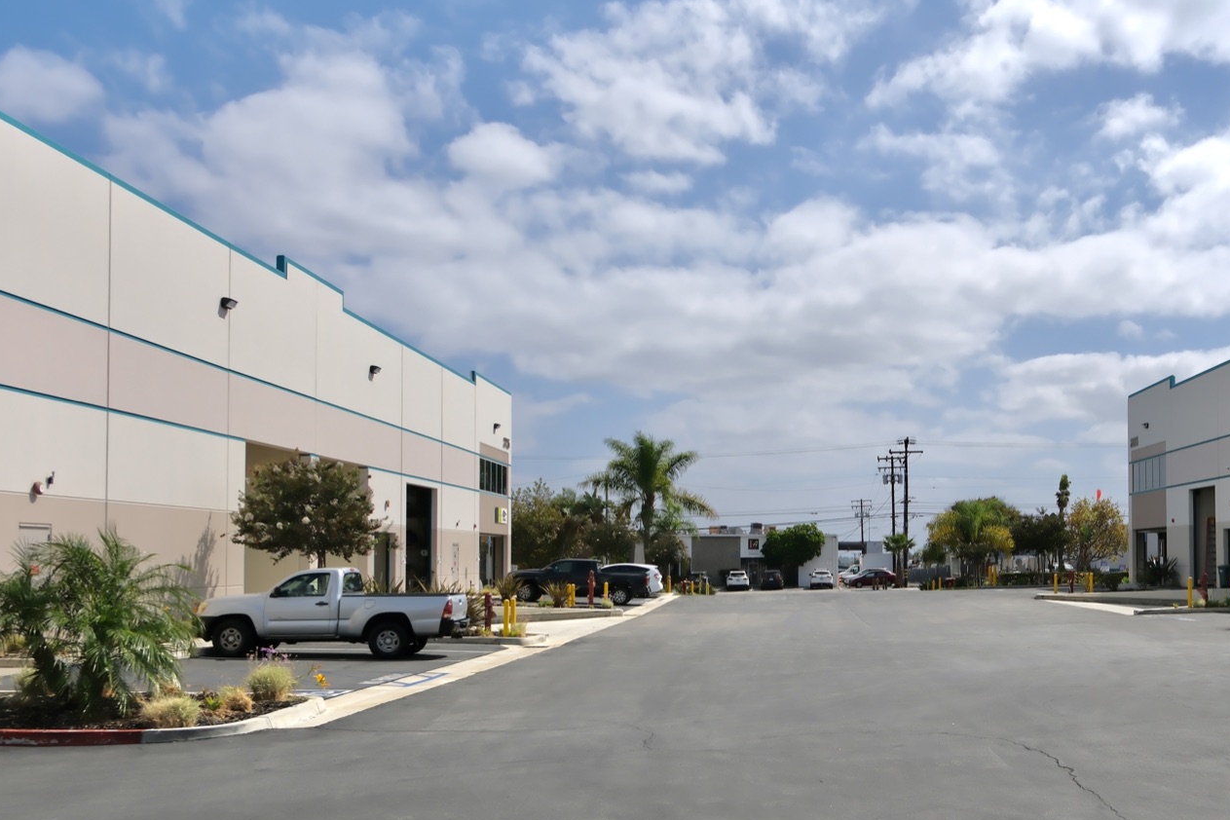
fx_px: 1298
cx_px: 906
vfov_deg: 34.8
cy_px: 523
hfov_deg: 48.9
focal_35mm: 38
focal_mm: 16
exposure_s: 1/1000
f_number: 5.6
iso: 125
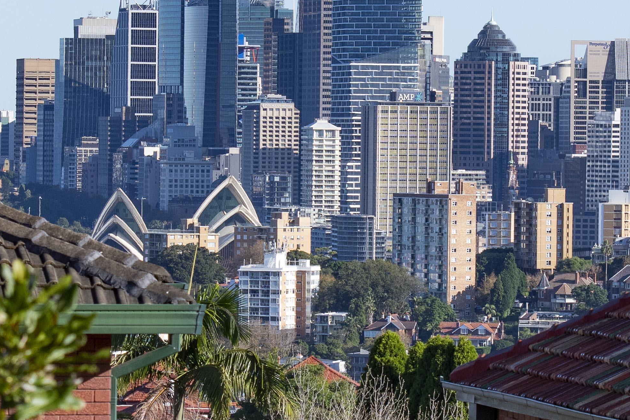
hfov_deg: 7.0
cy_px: 163
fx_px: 5162
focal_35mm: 295
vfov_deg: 4.7
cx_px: 405
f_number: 8
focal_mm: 70
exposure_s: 1/500
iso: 200
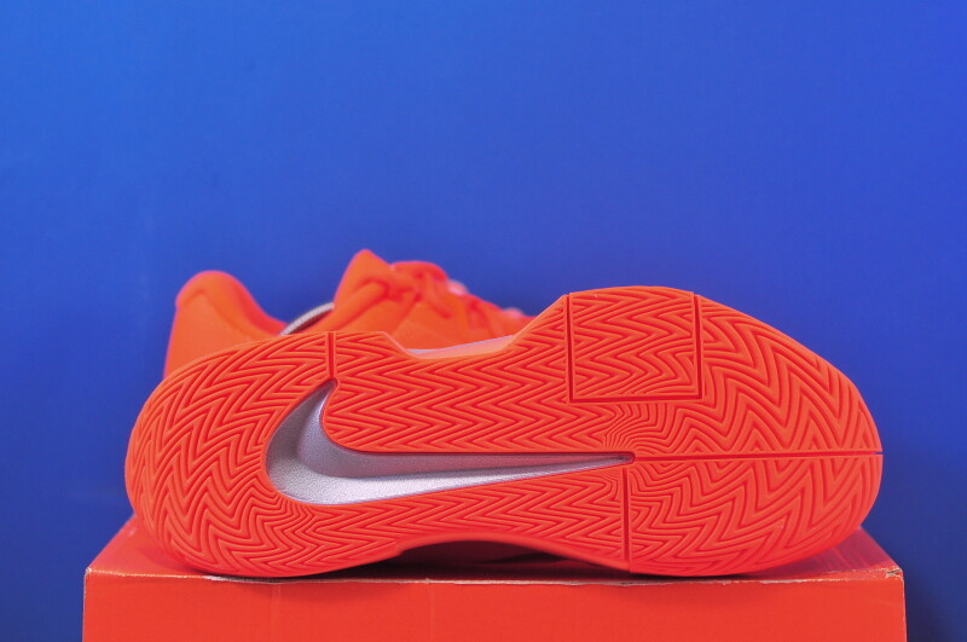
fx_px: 2012
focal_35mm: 75
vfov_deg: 18.1
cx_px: 484
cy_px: 321
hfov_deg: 27.0
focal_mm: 50
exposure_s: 1/320
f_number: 2.8
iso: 250
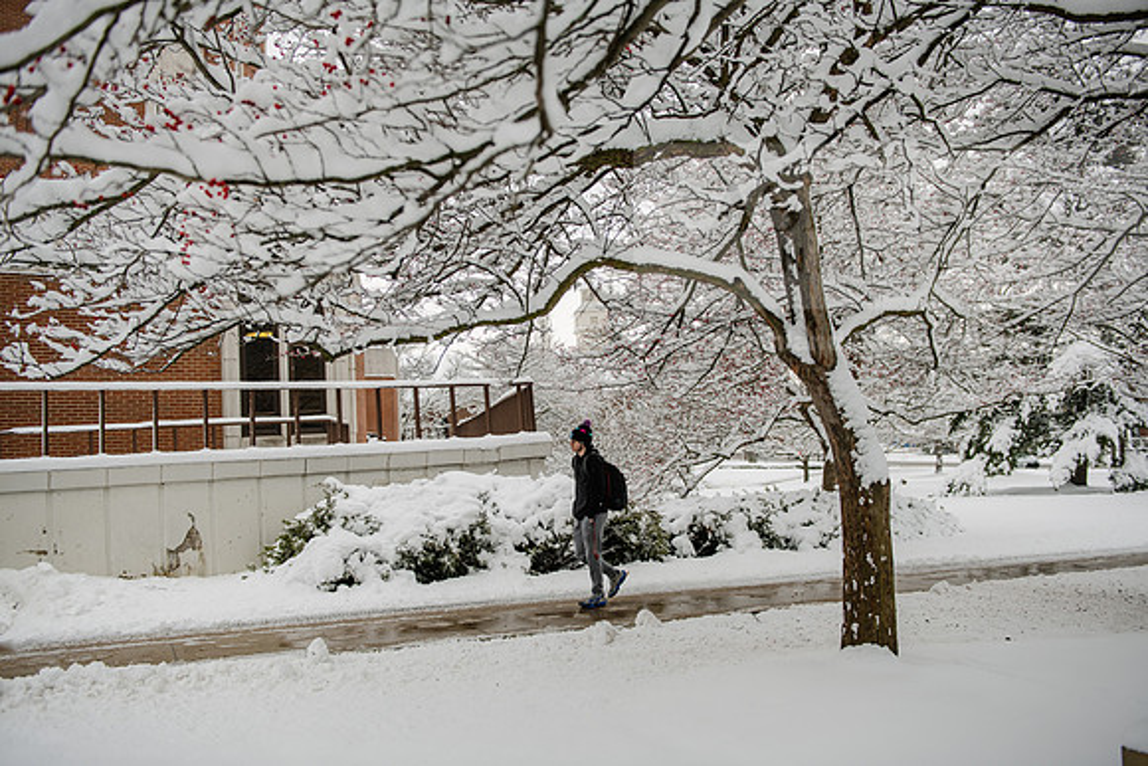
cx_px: 574
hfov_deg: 58.7
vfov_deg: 41.1
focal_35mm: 32
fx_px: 1021
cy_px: 383
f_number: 3.5
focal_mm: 32
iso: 320
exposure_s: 1/400
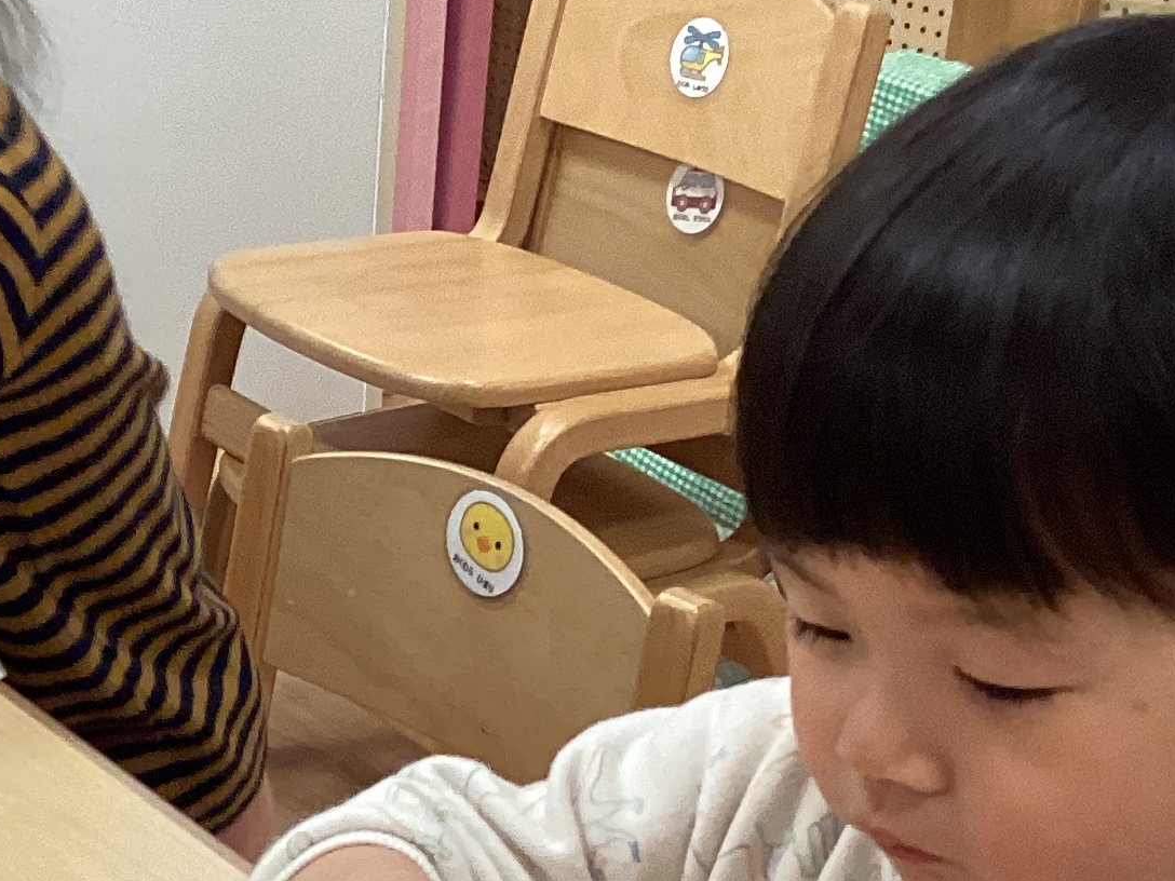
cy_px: 614
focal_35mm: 93
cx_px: -31
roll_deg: -1.1
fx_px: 3157
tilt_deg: -24.2
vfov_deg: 15.8
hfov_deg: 20.3
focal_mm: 3.3
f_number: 2.4
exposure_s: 1/60
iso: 160
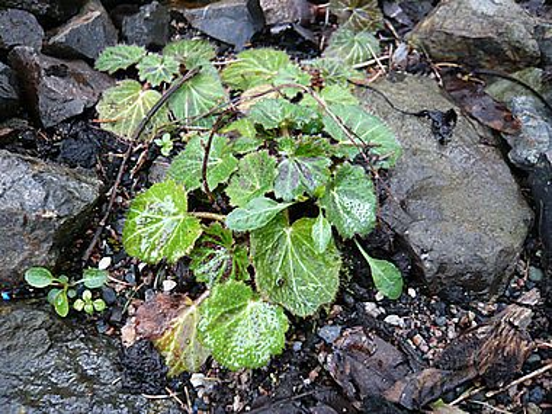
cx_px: 276
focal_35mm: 28
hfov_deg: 63.4
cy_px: 207
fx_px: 446
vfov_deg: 49.7
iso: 200
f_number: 2.8
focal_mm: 4.6
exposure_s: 1/30
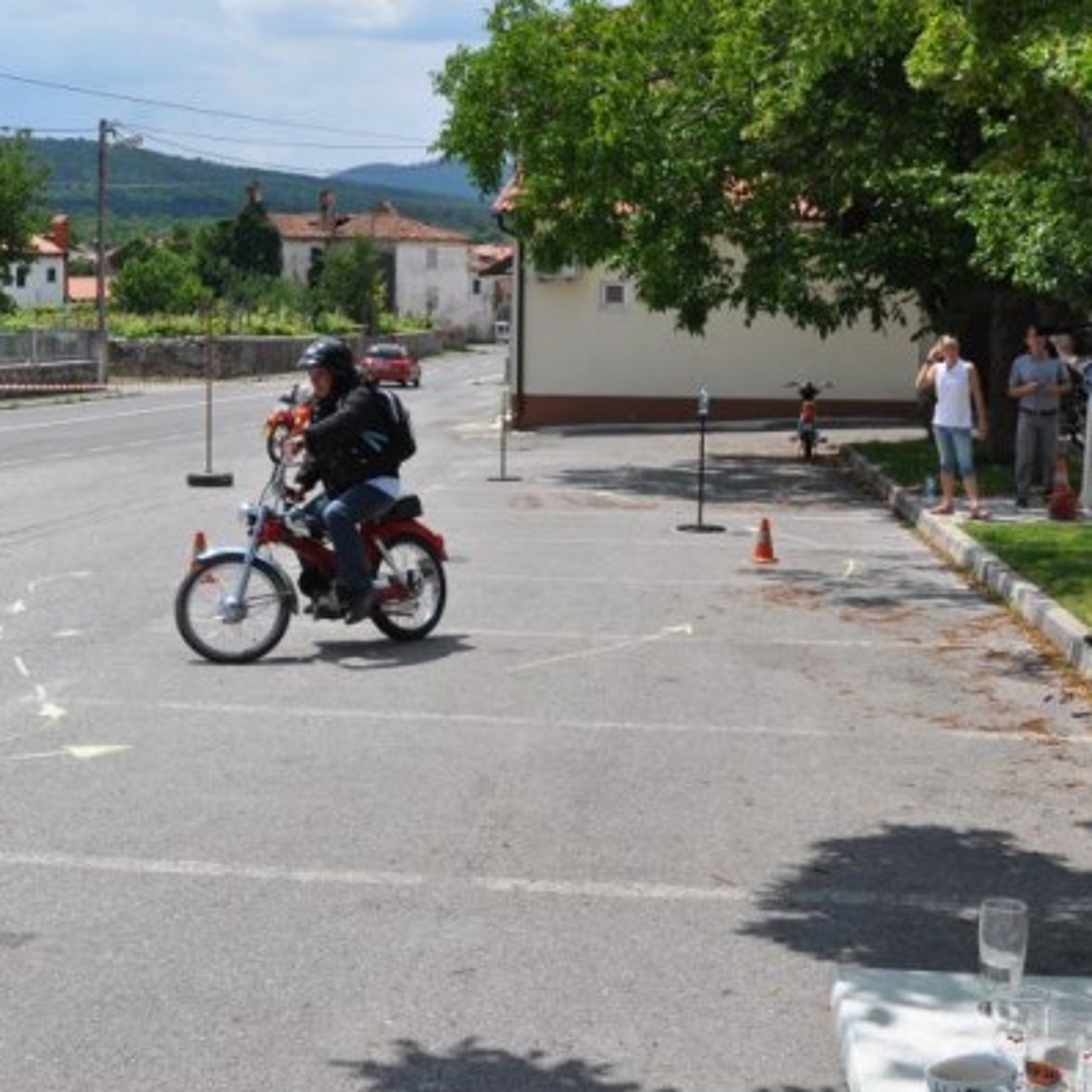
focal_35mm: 54
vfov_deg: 31.7
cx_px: 487
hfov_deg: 31.7
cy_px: 466
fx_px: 1922
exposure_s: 1/400
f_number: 10
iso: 200
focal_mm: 21
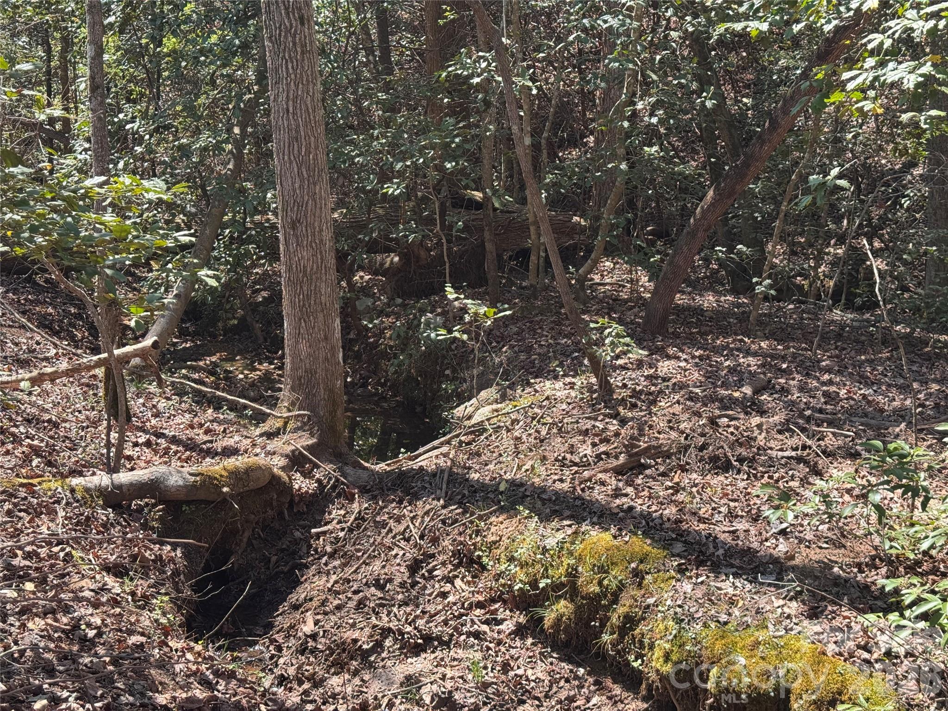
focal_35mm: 48
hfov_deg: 39.7
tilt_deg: -13.6
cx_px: 474
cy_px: 356
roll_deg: -1.2
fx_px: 1315
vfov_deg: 30.3
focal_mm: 6.76
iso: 64
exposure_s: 1/633
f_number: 1.78
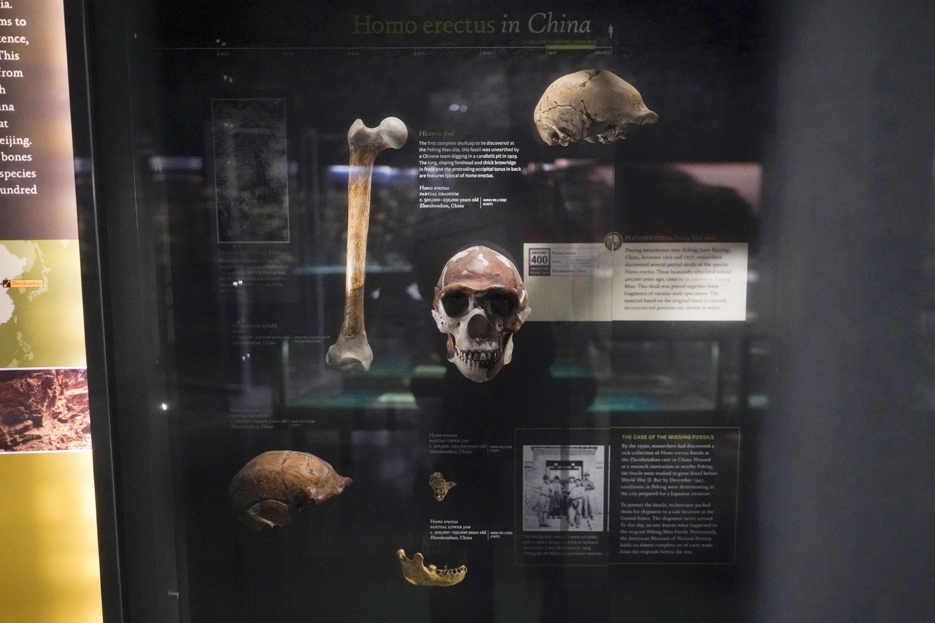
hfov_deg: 58.7
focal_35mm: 32
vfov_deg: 41.1
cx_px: 468
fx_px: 831
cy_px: 312
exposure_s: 1/80
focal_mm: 32
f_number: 2.8
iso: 10000
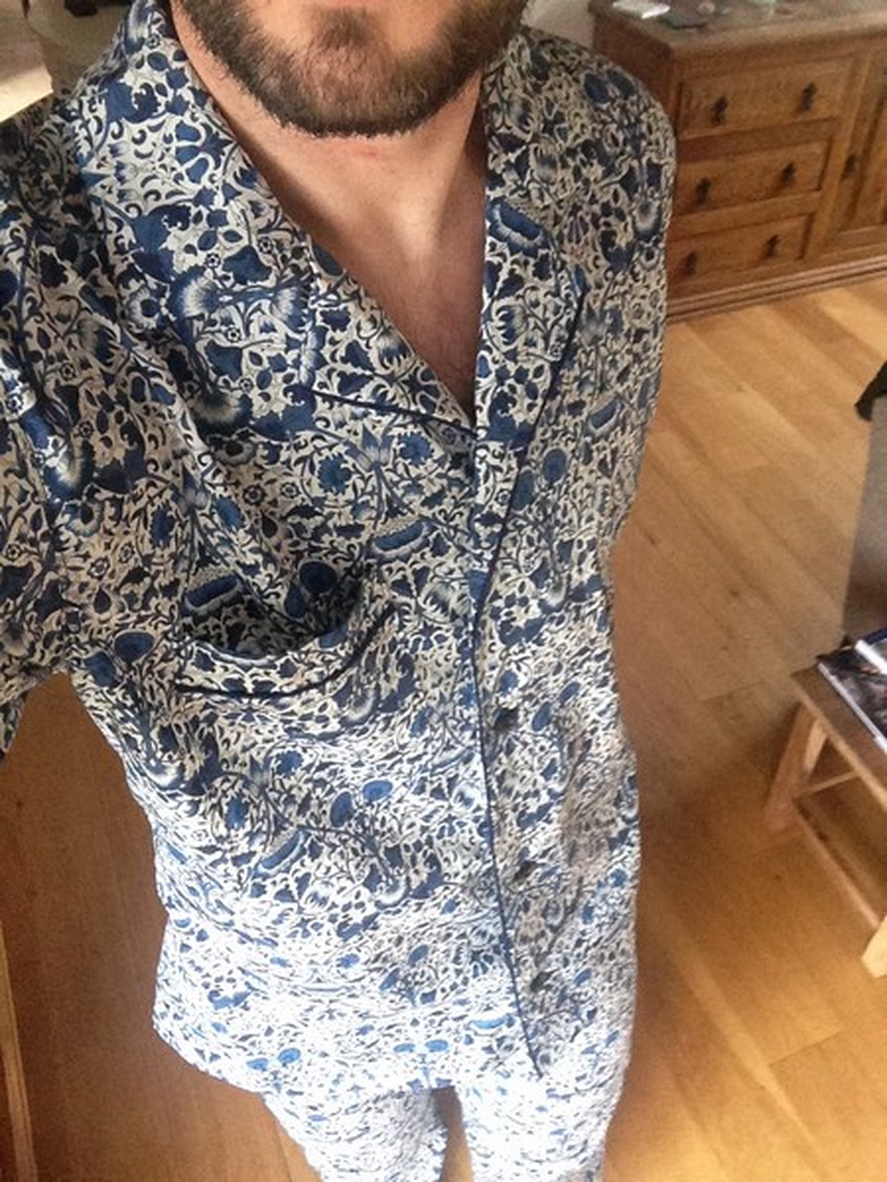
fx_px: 1127
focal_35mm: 33
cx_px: 444
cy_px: 591
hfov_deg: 42.9
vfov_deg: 55.4
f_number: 2.4
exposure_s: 1/30
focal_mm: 2.15
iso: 400
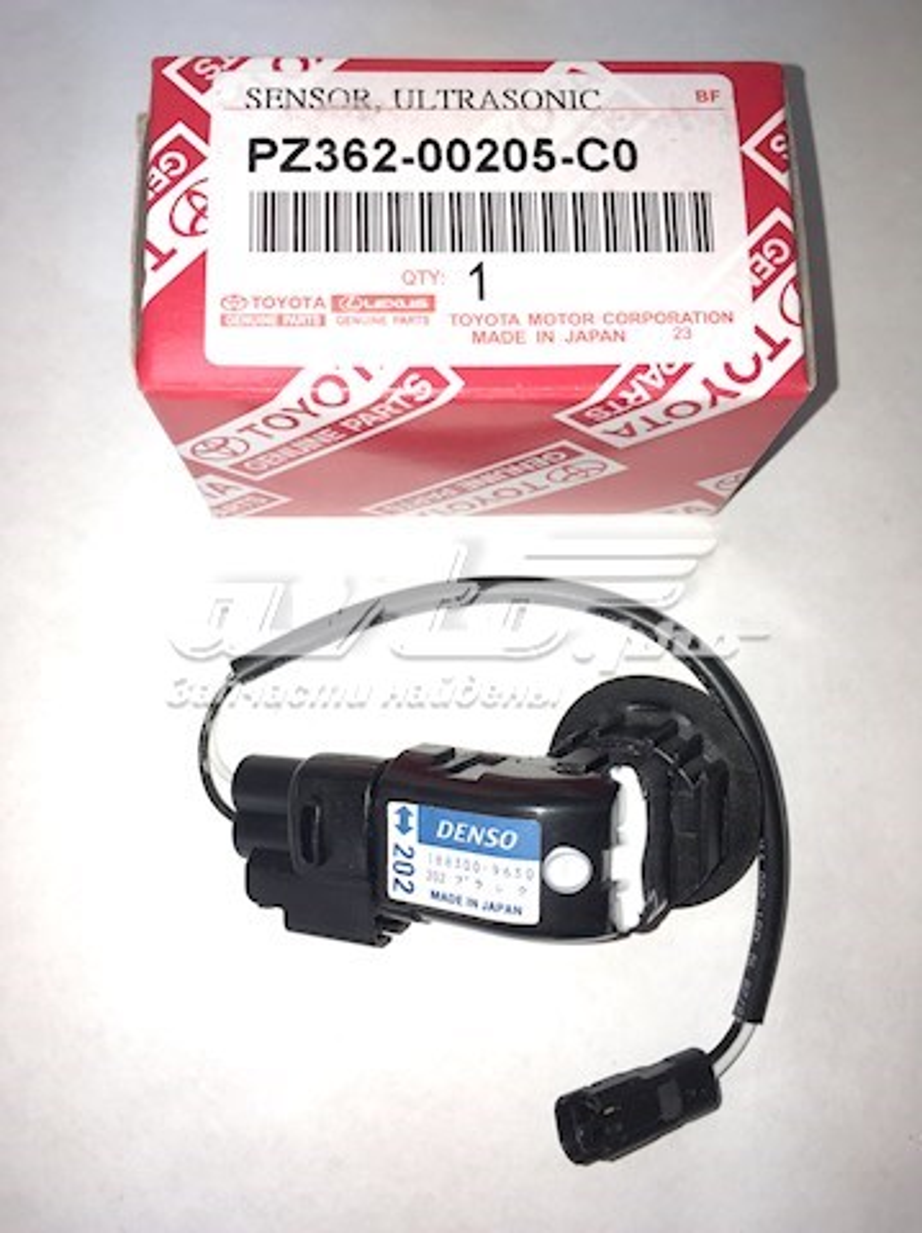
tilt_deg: -77.8
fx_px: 1032
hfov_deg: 48.2
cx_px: 461
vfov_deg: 61.7
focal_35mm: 29
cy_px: 616
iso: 25
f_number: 2.2
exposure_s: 1/279
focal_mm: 4.15
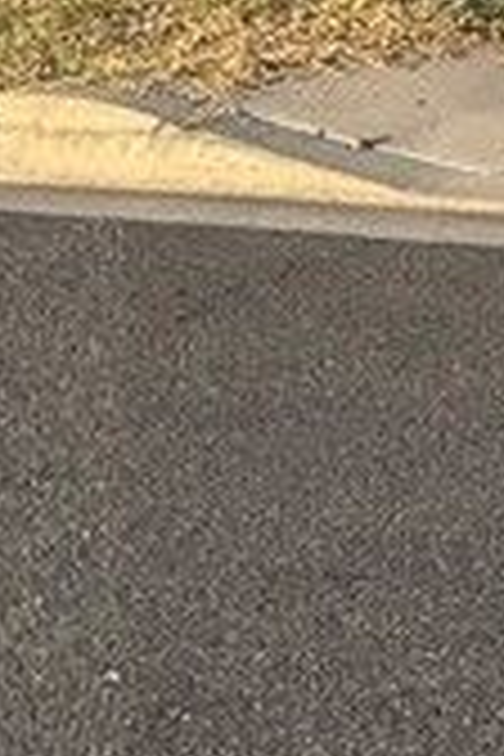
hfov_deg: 7.6
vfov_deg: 11.7
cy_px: -508
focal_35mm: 165
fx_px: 3465
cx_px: 1350
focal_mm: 5.7
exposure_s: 1/2299
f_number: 1.5
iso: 50
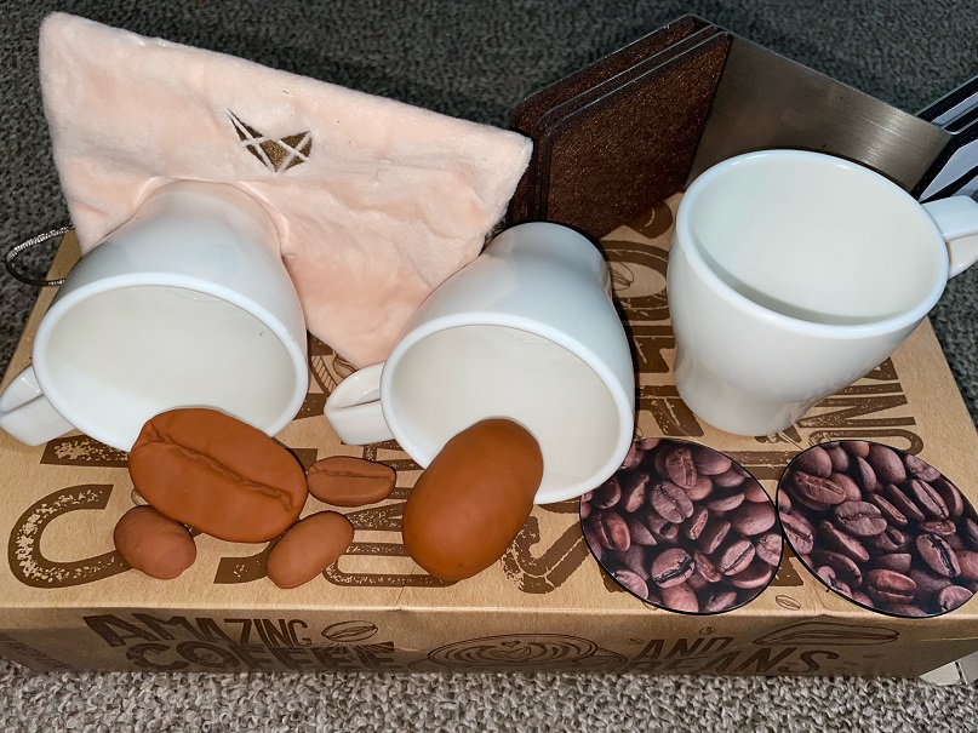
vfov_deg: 53.1
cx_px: 489
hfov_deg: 67.3
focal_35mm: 26
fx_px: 734
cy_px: 366
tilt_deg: -56.2
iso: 40
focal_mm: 4.2
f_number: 1.6
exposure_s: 1/70
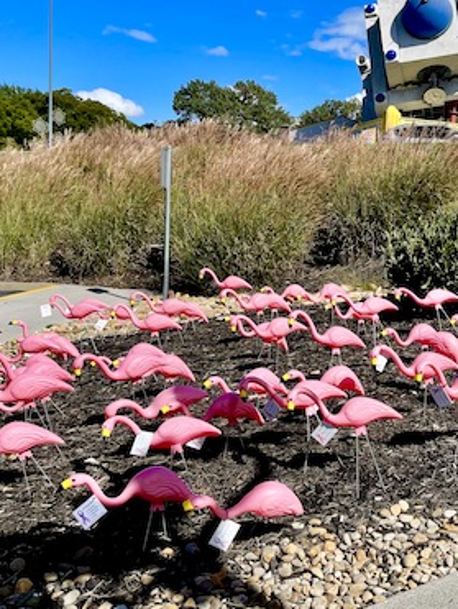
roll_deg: -2.5
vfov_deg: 44.8
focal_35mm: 42
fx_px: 740
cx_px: 358
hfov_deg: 33.5
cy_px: 310
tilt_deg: -7.8
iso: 32
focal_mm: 5.1
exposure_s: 1/3788
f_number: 1.6
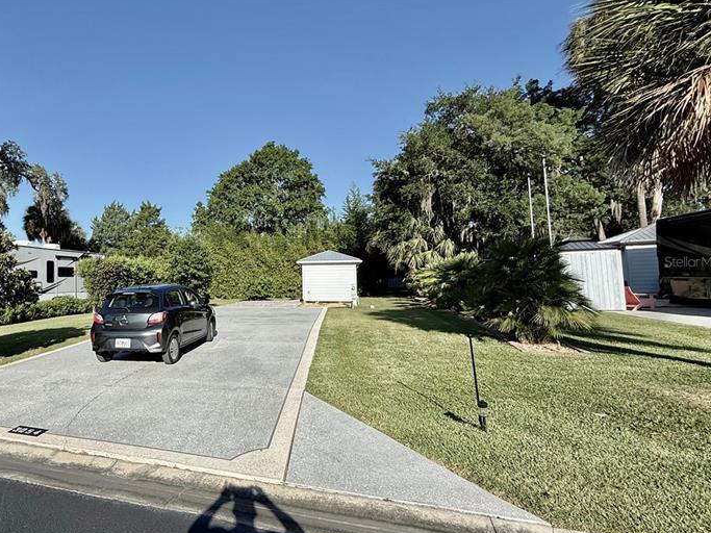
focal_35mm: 21
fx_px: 431
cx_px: 195
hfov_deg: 74.4
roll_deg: +1.9
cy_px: 261
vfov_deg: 63.4
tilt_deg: +2.7
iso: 50
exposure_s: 1/2092
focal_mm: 2.22
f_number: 2.2
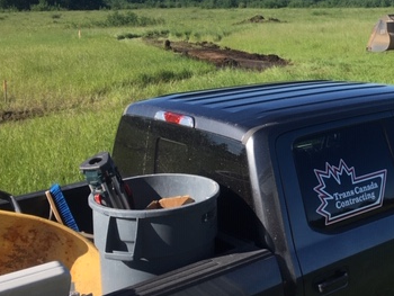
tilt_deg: -4.2
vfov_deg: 27.0
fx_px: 604
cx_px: 288
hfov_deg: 35.5
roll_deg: +0.7
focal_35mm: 53
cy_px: 59
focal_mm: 4.15
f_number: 2.2
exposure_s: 1/1183
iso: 25
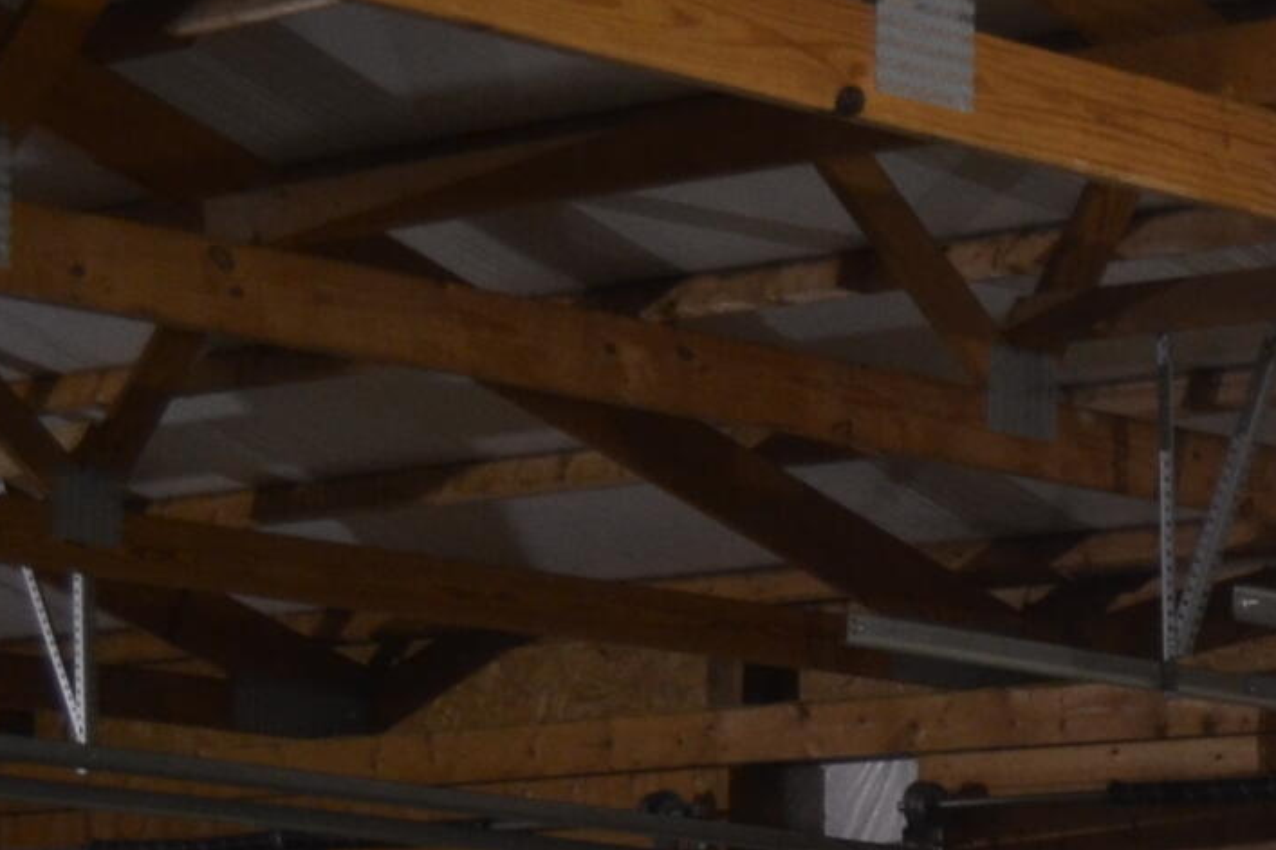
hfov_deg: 12.6
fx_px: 4961
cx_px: 2658
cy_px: 1559
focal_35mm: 140
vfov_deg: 9.3
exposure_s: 1/50
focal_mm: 22
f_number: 4
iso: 400
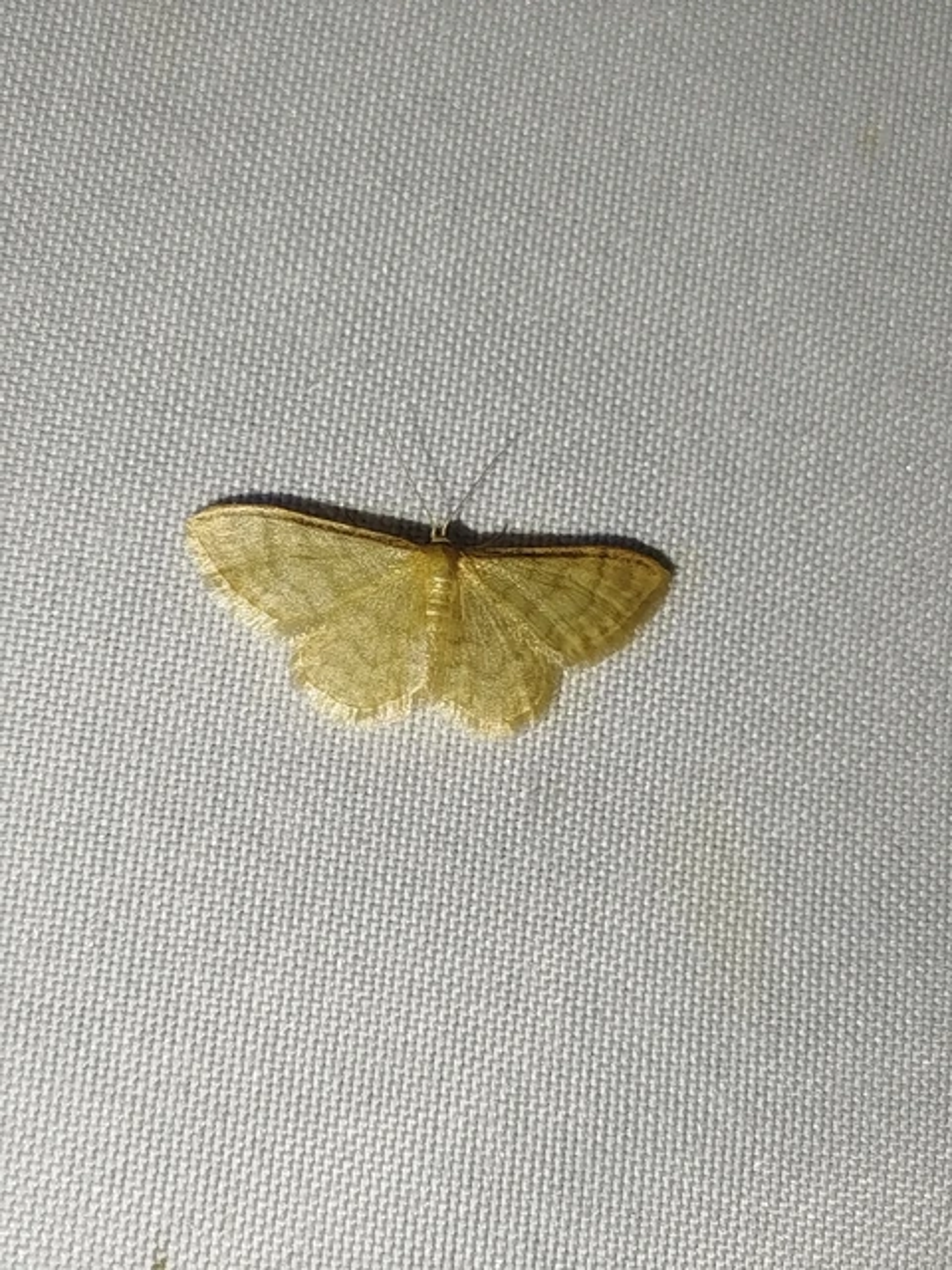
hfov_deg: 19.4
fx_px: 2787
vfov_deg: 25.7
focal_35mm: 76
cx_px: 476
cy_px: 635
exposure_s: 1/50
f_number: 1.7
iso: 80
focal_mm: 5.31
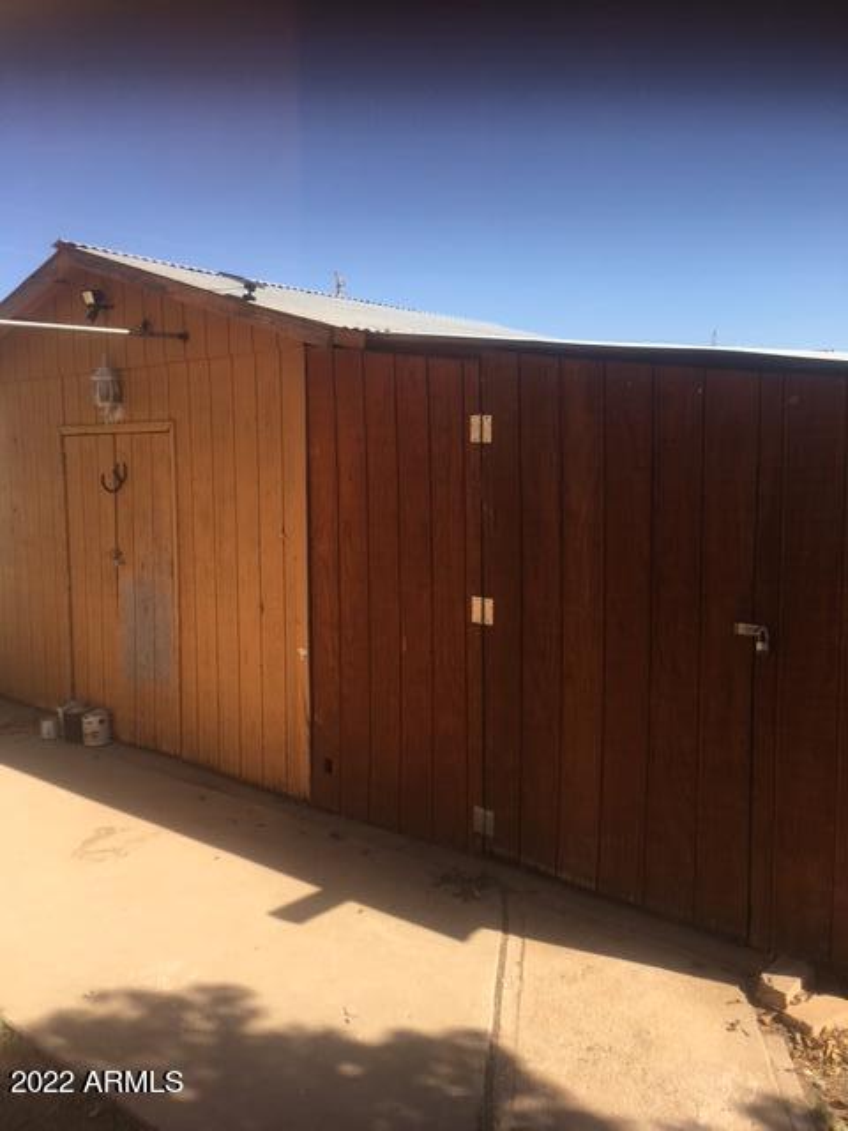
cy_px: 566
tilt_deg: -5.8
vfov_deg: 61.7
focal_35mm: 29
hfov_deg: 48.2
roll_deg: +1.4
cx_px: 424
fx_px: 947
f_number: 2.2
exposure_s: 1/1026
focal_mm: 4.15
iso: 25
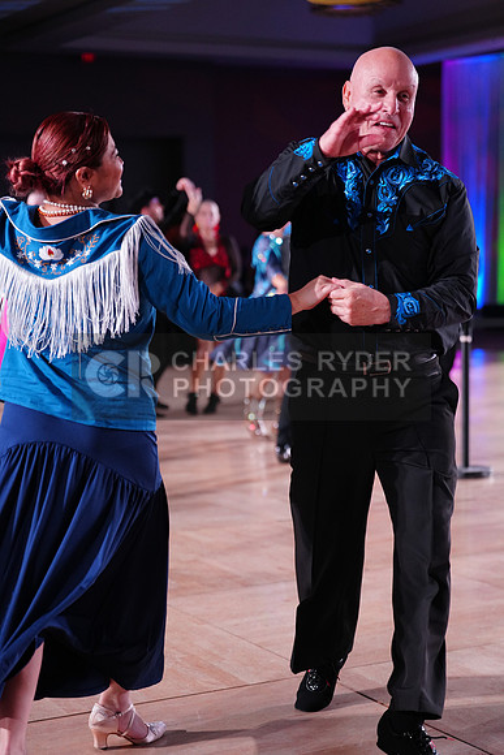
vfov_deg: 28.8
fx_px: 1469
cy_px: 378
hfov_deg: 19.5
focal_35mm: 70
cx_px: 252
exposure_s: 1/400
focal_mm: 70
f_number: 2.8
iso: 2000
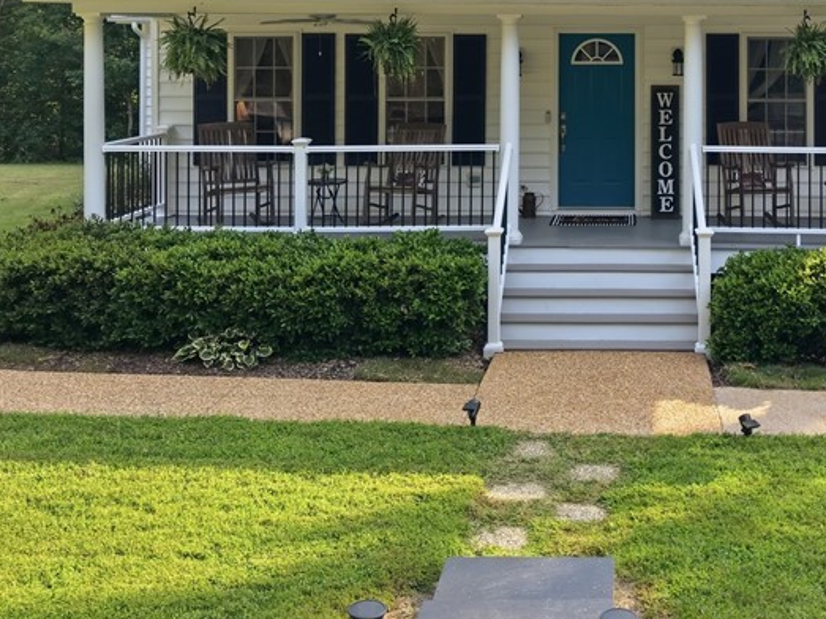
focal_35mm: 47
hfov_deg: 39.4
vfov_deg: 29.3
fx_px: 1121
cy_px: 36
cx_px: 616
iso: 290
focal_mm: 8.7
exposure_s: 1/1000
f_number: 1.8
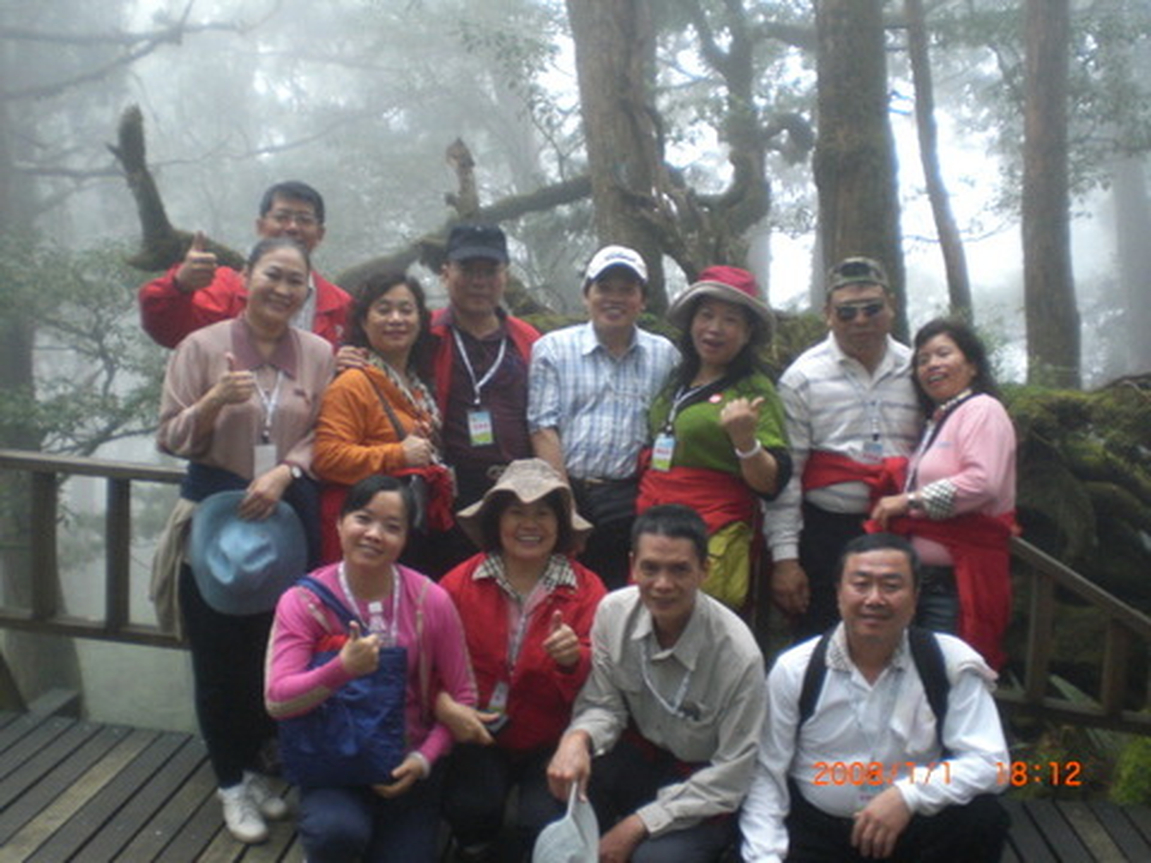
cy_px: 432
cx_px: 576
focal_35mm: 38
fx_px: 1264
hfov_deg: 49.0
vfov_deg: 37.7
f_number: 3.1
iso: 200
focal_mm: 6.3
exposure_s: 1/100
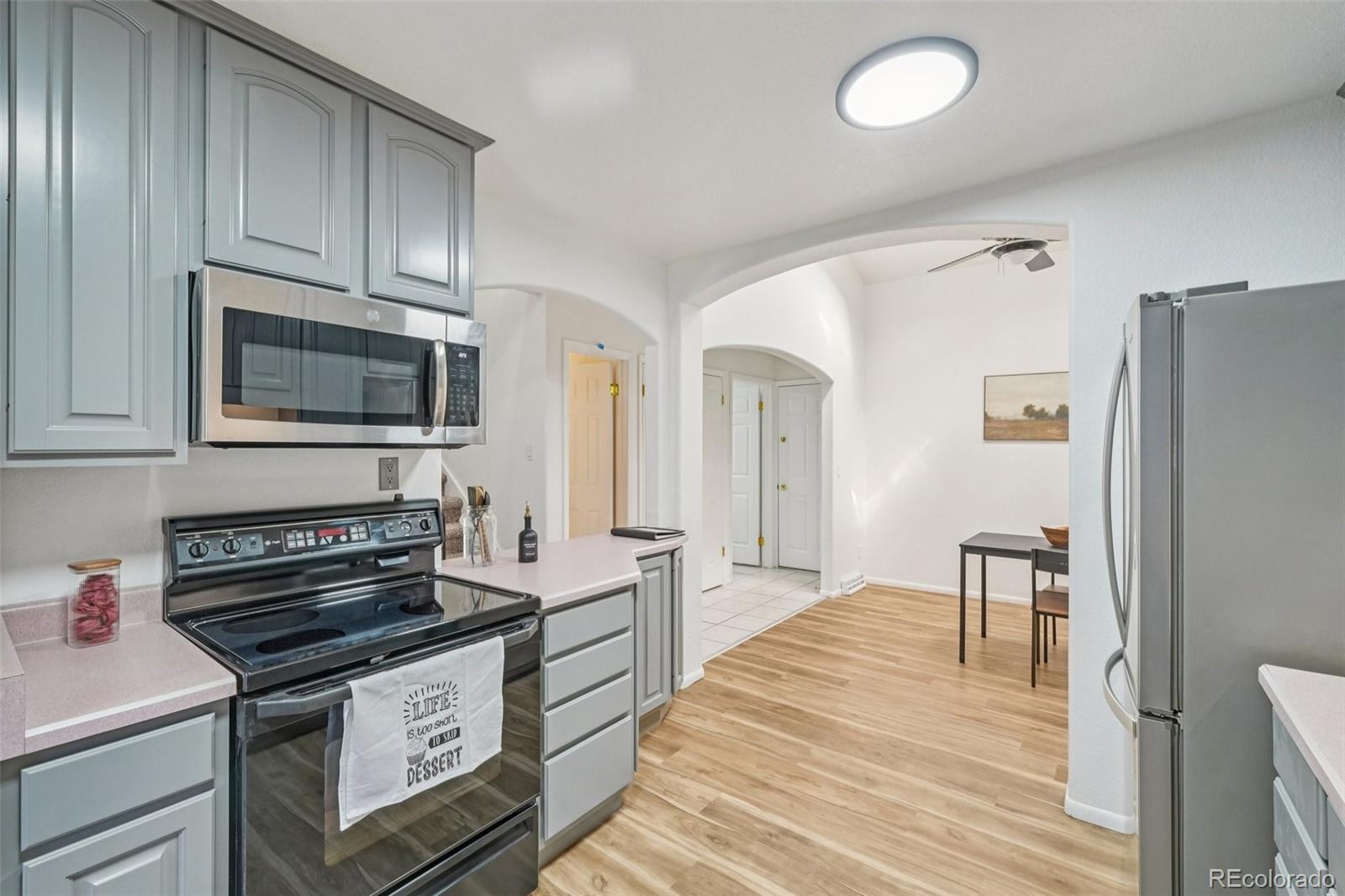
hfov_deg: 100.4
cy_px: 448
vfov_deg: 77.3
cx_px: 672
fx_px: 560
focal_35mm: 15
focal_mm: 10
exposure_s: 1/10
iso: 800
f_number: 8
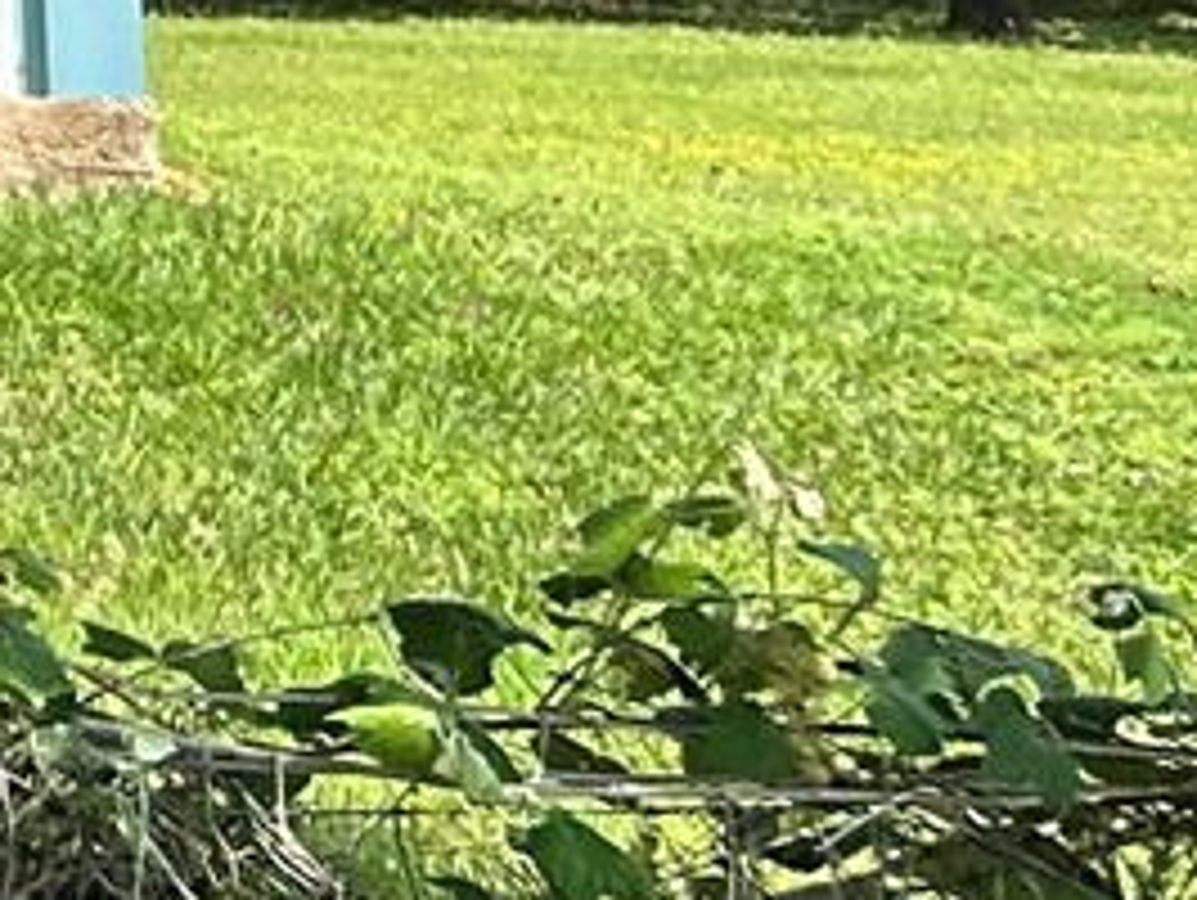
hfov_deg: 8.0
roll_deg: -2.1
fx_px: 6922
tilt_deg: +7.9
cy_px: -1098
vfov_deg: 7.1
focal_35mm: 200
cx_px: -2736
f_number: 1.5
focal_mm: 5.7
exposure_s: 1/3165
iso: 50
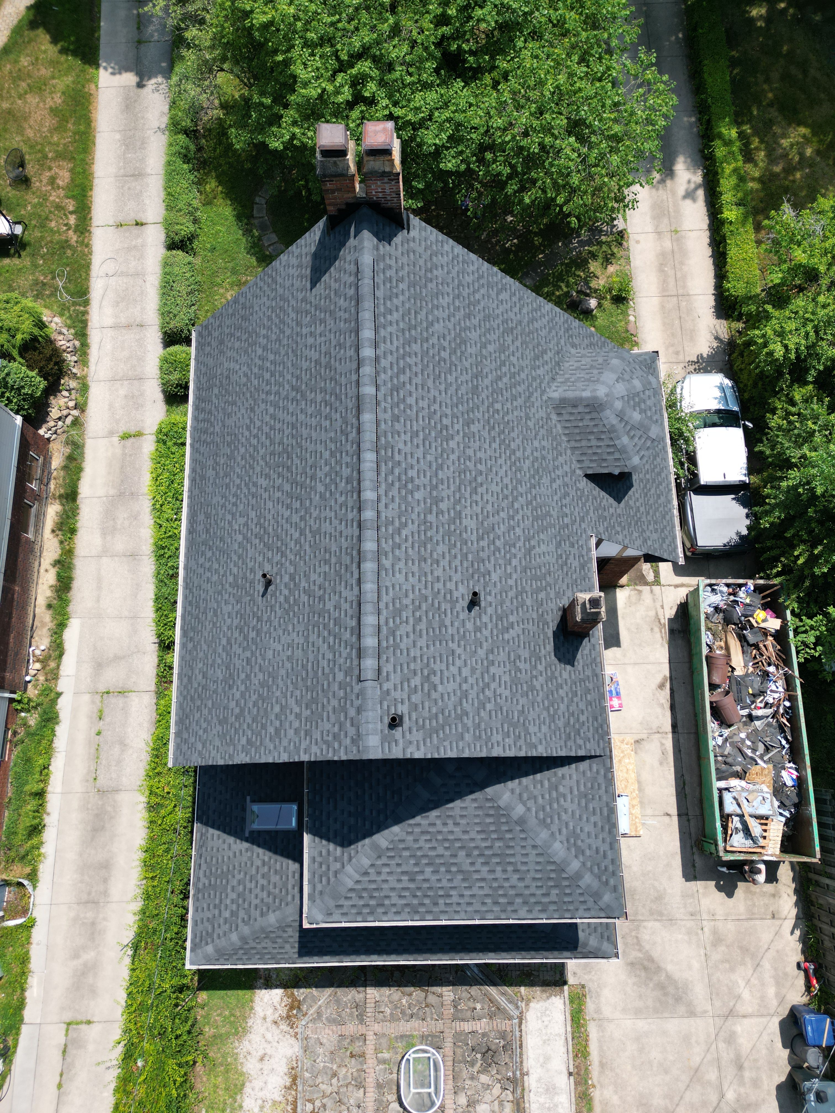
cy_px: 556
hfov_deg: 56.8
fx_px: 772
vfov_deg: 71.6
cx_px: 418
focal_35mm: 24
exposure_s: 1/2000
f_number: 1.7
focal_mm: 6.72
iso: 130
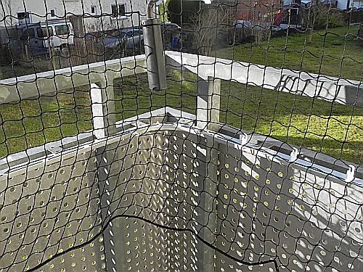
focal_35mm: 37
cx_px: 182
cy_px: 136
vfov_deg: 38.7
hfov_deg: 50.1
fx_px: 388
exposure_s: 1/230
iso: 160
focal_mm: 6.6
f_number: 5
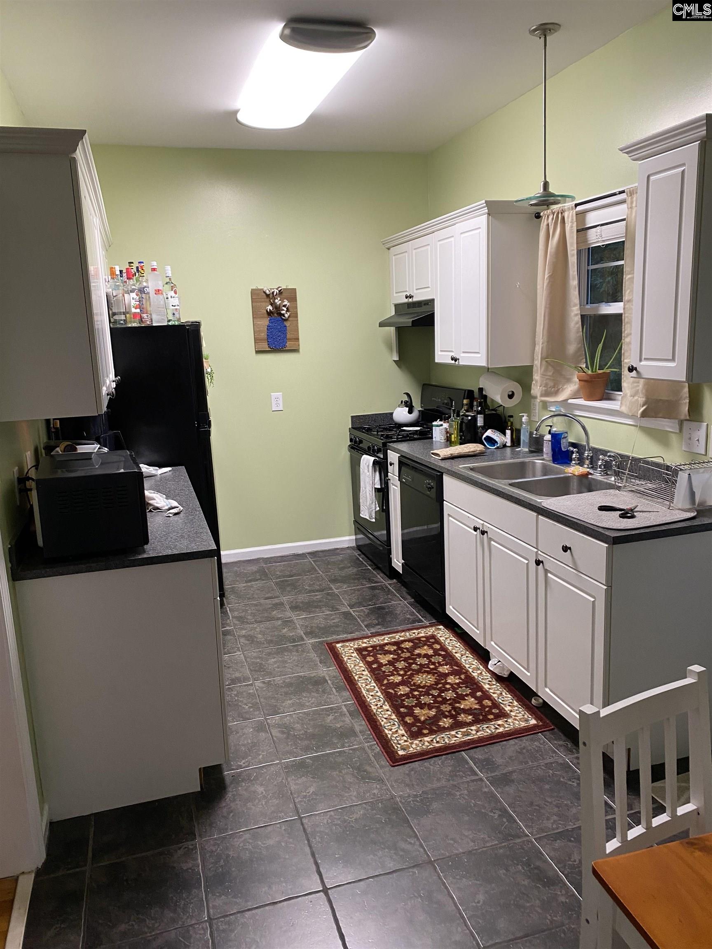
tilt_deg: -12.3
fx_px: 713
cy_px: 474
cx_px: 356
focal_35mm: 26
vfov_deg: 67.3
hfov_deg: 53.1
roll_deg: +2.5
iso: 100
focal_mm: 4.25
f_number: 1.8
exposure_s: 1/60
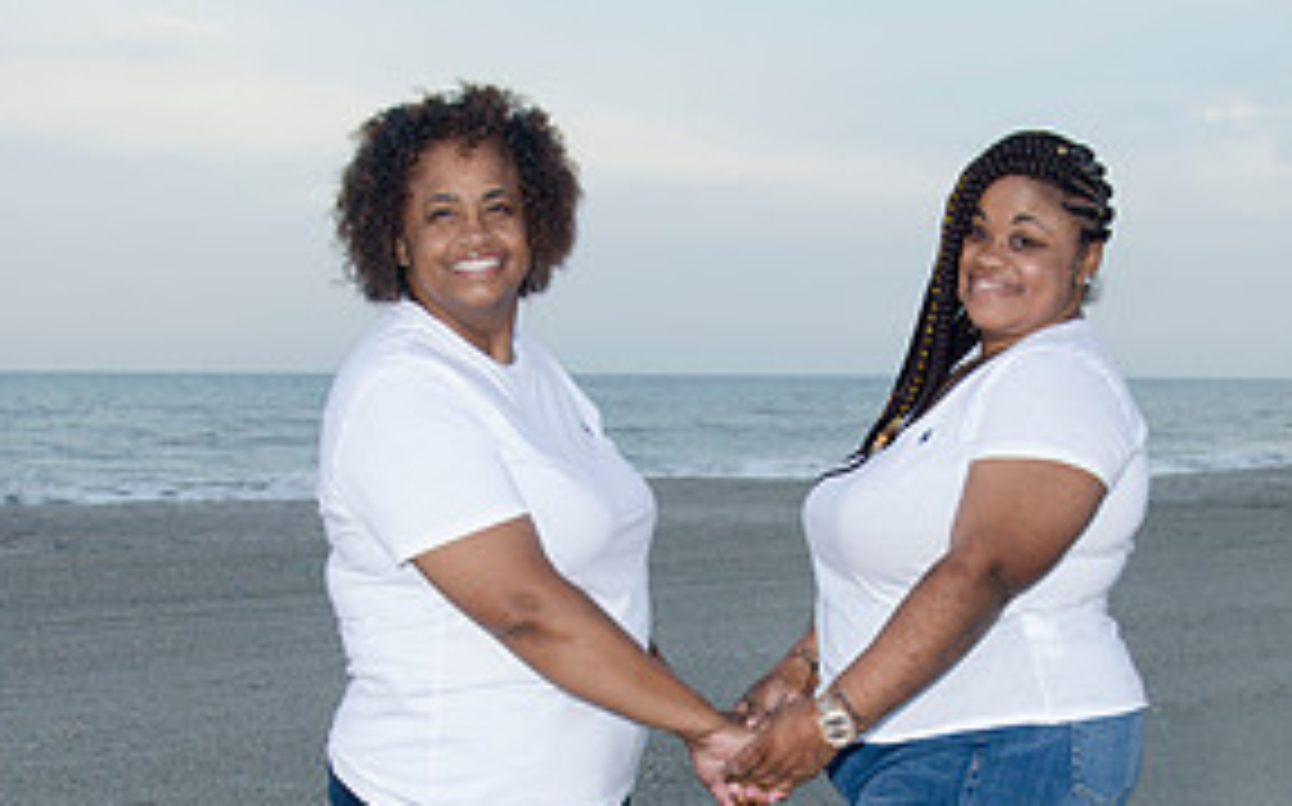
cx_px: 783
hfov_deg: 27.8
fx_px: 2604
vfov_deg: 17.4
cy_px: 644
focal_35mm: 74
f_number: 5.6
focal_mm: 24
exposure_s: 1/100
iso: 100
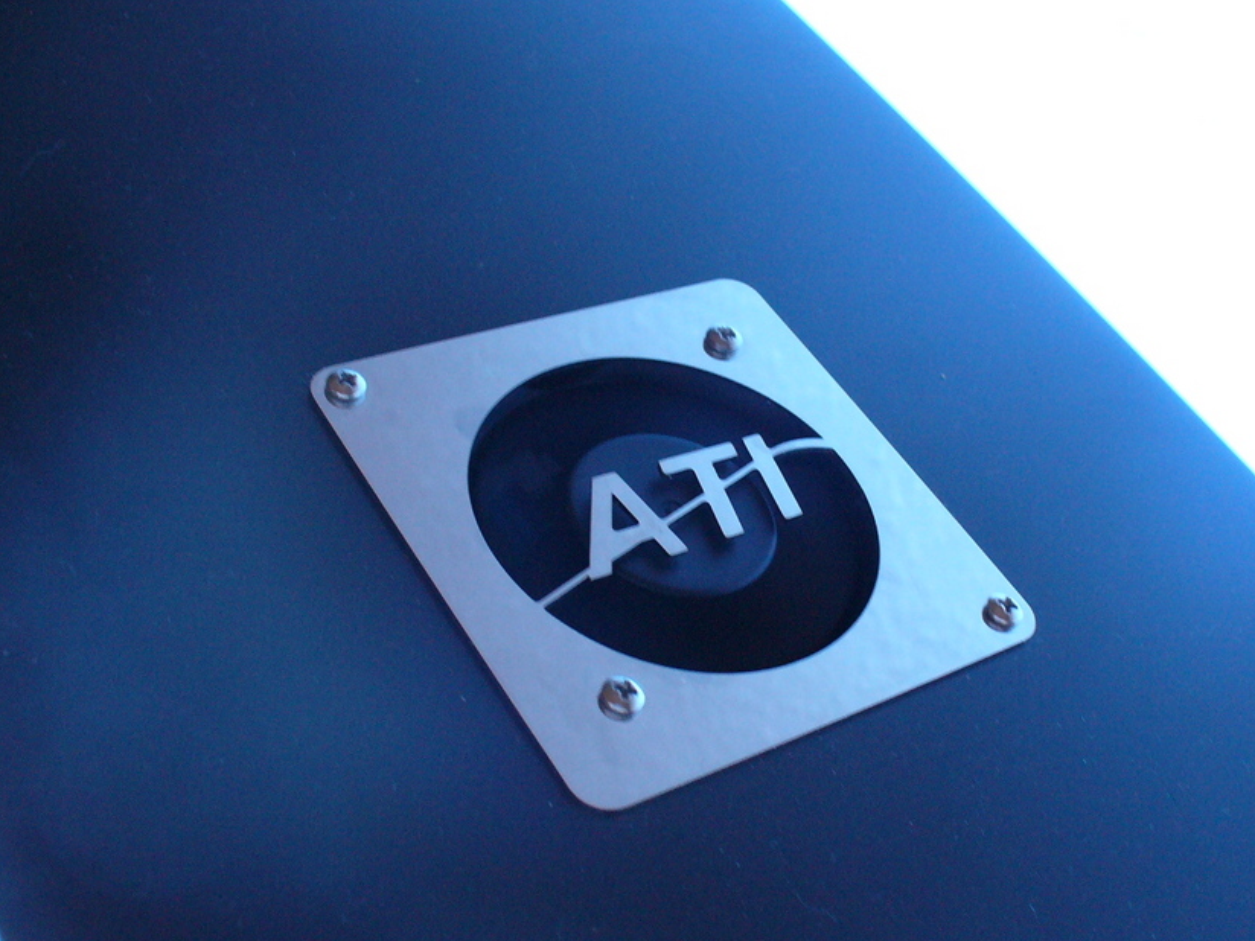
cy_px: 519
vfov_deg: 31.5
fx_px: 1668
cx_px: 691
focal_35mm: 46
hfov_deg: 41.2
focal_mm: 6.1
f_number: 2.8
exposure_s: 1/15
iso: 200
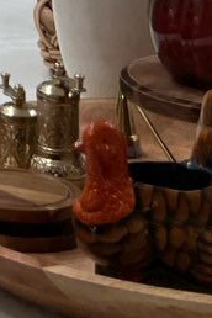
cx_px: -314
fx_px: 1484
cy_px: -378
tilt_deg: +2.6
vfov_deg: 10.8
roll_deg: -0.6
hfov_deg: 7.6
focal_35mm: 168
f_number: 1.5
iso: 50
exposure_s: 1/120
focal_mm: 5.7
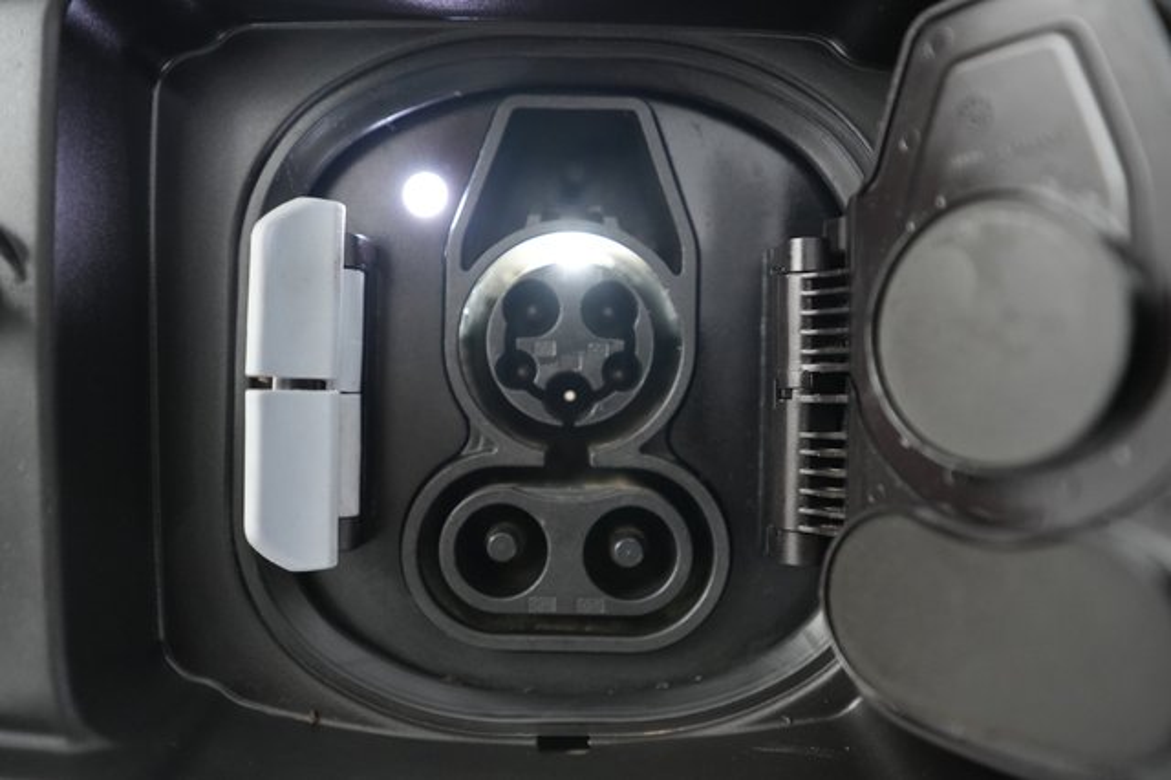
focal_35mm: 27
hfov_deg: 67.4
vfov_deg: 47.9
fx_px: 878
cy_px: 390
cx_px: 586
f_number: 2.8
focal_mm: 27
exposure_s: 1/60
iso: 5000
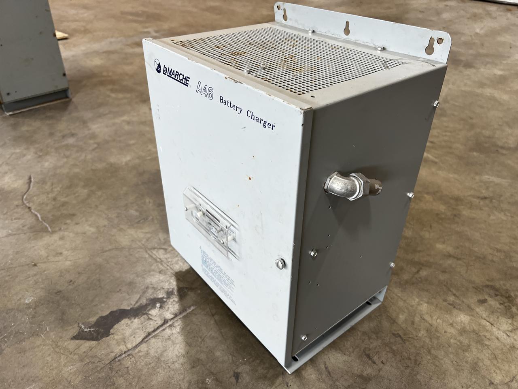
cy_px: 194
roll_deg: -0.2
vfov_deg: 53.1
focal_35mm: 26
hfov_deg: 67.3
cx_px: 259
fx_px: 389
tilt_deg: -35.8
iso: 100
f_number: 1.5
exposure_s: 1/121
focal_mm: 5.7
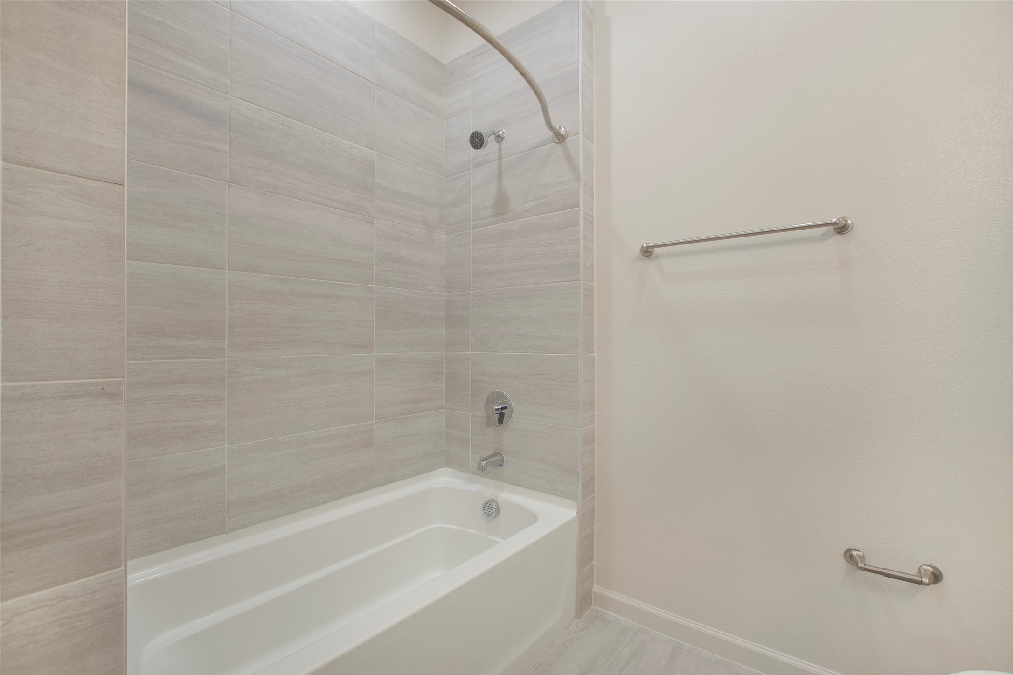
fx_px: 422
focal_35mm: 15
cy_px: 338
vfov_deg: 77.3
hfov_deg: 100.4
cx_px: 506
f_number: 5.6
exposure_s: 1/6
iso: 100
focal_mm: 10
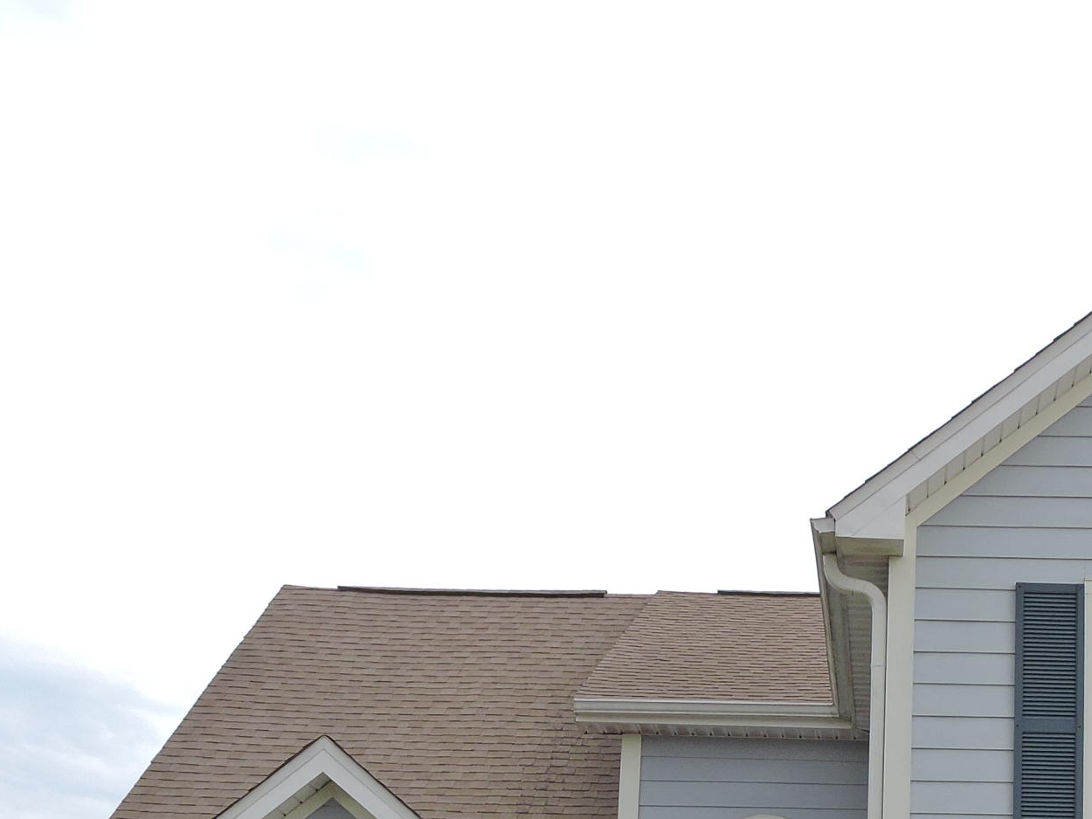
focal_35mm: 72
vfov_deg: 19.3
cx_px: 886
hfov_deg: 26.5
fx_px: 2272
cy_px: 971
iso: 100
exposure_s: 1/320
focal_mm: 5.4
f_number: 3.5
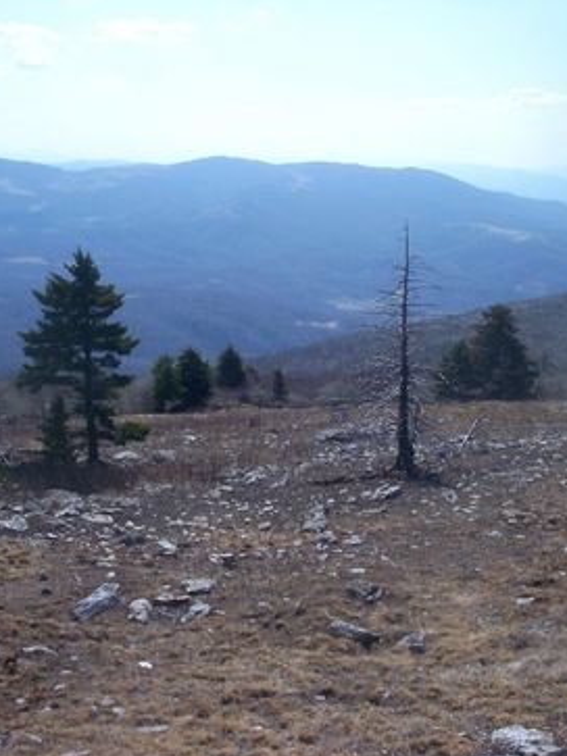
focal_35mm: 43
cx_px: 304
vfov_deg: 43.8
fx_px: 940
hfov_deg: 33.6
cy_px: 348
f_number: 8
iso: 100
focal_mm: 6
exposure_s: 1/371
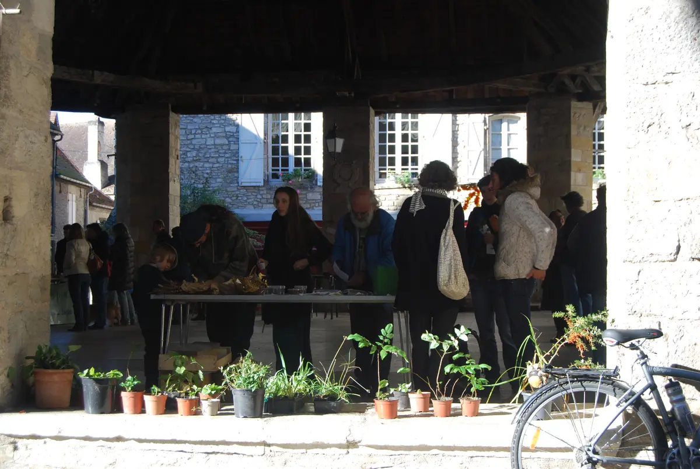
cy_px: 234
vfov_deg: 23.8
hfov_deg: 35.0
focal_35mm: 57
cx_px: 350
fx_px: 1110
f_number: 5
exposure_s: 1/100
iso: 200
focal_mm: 38
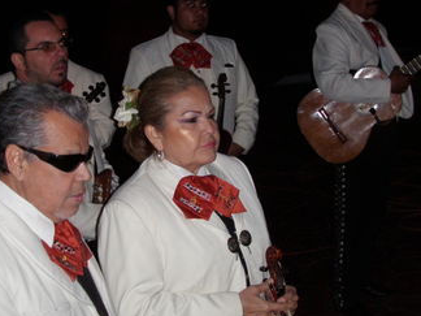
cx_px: 194
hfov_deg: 26.0
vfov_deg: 19.6
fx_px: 912
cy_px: 124
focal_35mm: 75
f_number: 3.5
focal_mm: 6.7
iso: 160
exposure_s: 1/30
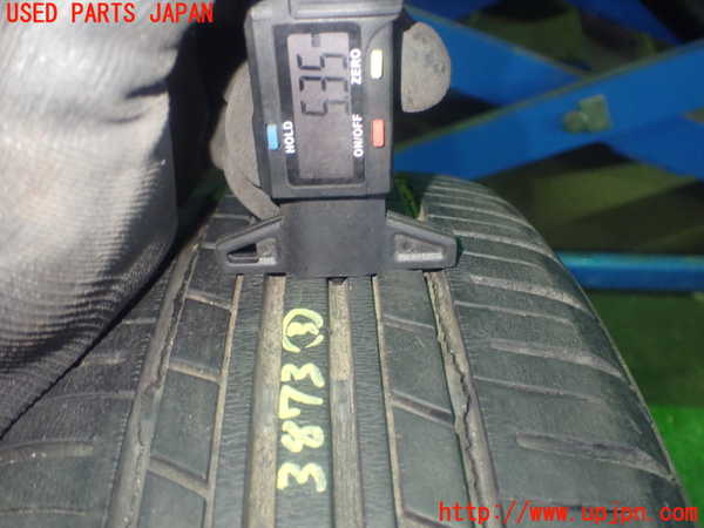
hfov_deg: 56.8
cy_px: 264
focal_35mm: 32
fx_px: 651
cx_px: 352
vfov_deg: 44.2
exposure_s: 1/25
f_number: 2.4
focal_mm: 5.79
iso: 800
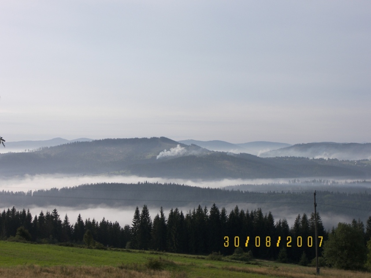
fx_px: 664
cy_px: 139
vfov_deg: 23.6
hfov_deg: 31.2
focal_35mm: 62
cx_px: 186
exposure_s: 1/400
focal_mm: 13
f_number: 3.6
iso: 50
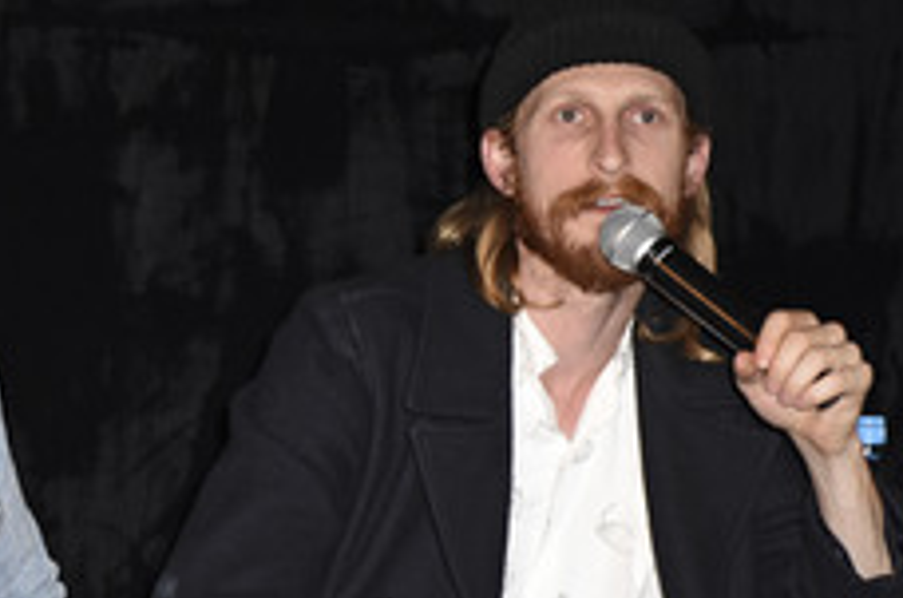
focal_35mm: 208
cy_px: 432
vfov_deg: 6.6
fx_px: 5206
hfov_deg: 9.9
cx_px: 121
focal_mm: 70
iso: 640
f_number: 5
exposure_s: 1/160
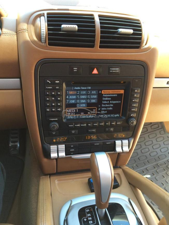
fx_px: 189
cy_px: 112
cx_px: 84
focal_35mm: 29
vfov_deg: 61.7
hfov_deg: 48.2
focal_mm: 4.15
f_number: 2.2
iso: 50
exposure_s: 1/50
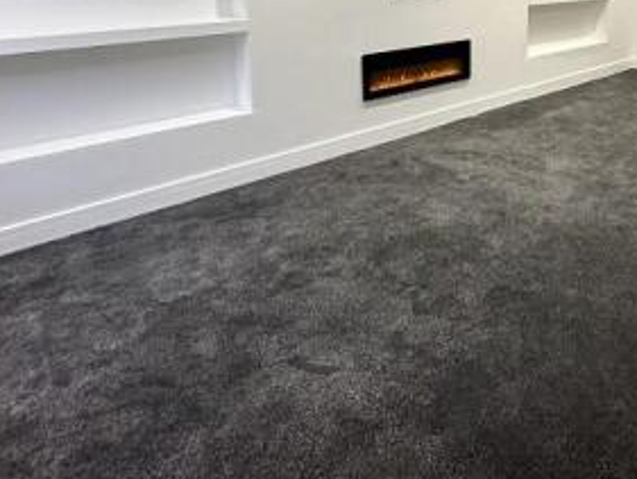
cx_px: 495
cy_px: 31
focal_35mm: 29
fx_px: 534
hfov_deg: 57.7
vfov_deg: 43.3
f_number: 2.2
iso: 320
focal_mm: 2.22
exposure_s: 1/99
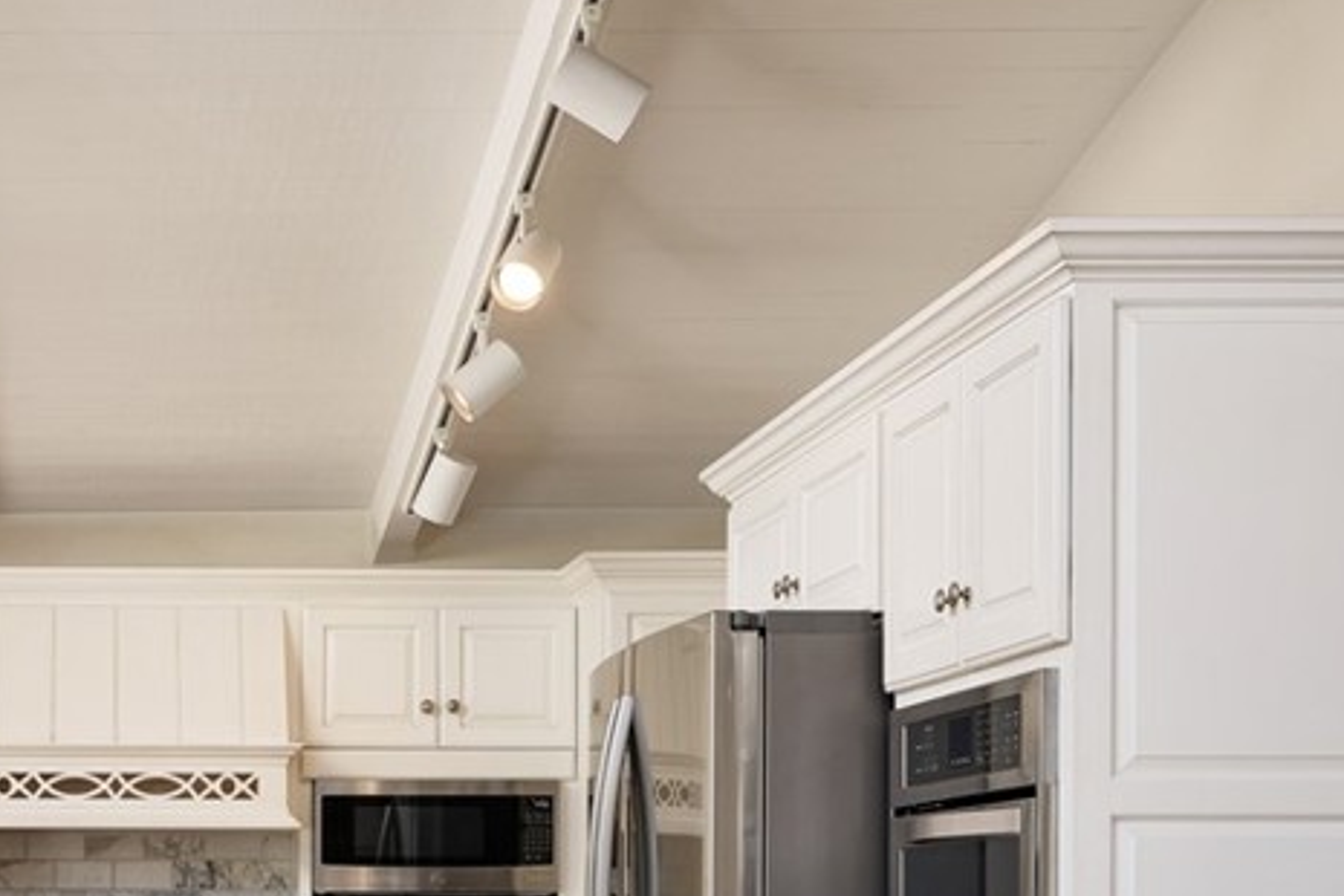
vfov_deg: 19.9
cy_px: 925
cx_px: 61
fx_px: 2464
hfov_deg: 28.9
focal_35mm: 66
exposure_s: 1/60
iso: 400
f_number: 16
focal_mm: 30
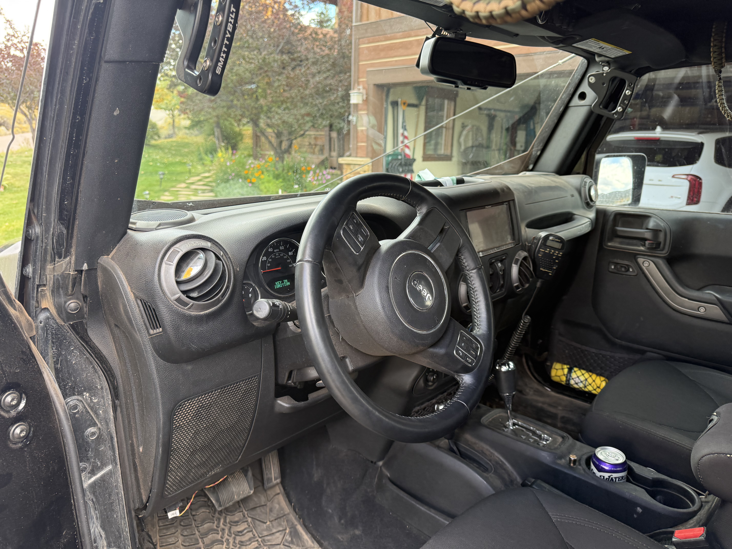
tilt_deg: -13.5
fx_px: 508
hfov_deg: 71.6
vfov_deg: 56.8
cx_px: 366
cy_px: 274
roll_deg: -1.0
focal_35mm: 24
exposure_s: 1/121
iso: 100
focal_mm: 6.76
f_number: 1.78
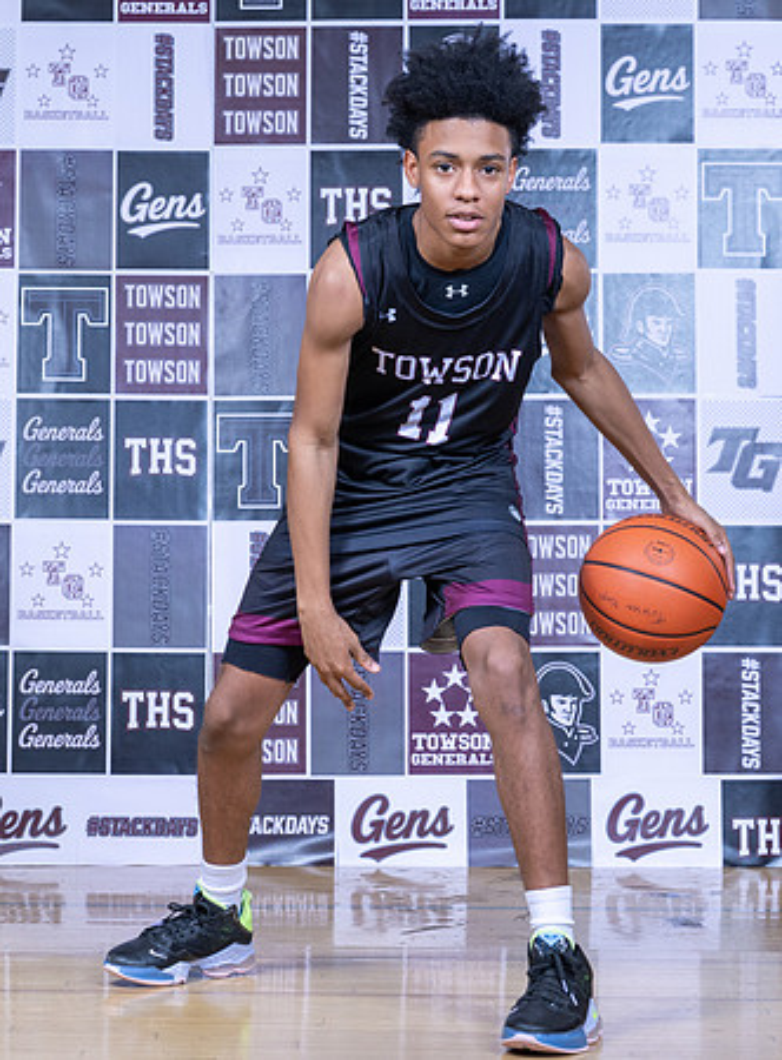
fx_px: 3518
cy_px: 475
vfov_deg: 17.1
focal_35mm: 116
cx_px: 374
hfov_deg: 12.7
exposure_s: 1/160
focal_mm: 70
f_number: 5.6
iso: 250
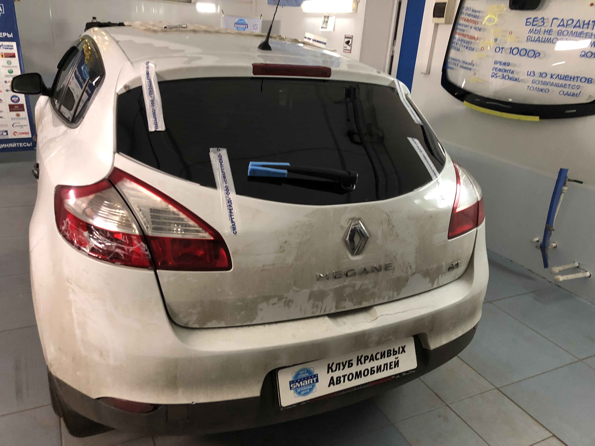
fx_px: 481
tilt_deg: -20.4
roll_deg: -5.0
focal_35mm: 28
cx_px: 298
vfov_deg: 49.7
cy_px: 223
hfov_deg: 63.4
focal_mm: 4
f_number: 1.8
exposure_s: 1/17
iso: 100
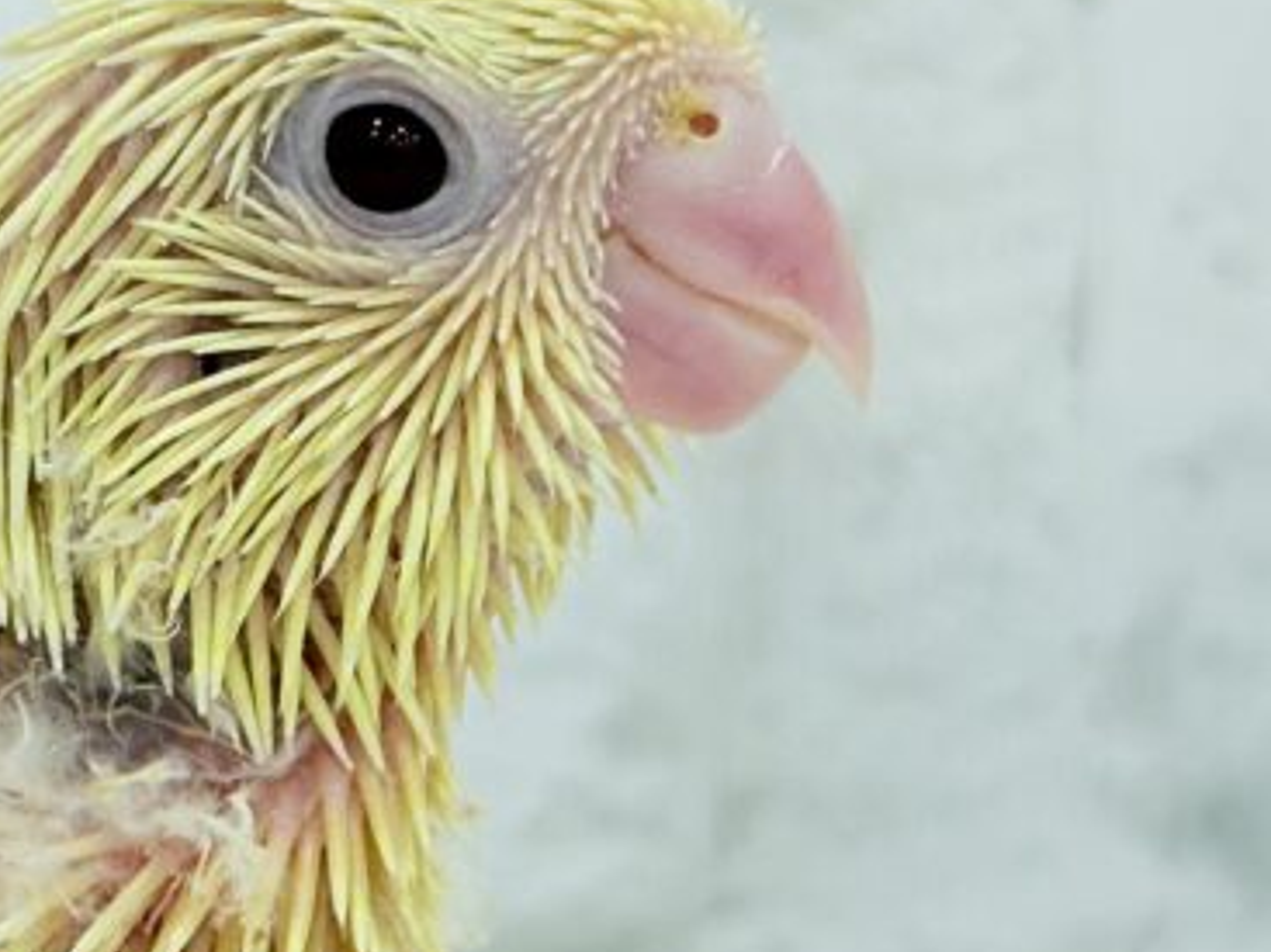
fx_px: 6240
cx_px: -3
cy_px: 623
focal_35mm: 170
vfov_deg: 8.7
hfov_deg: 11.5
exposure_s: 1/100
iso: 50
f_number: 1.6
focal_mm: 5.96
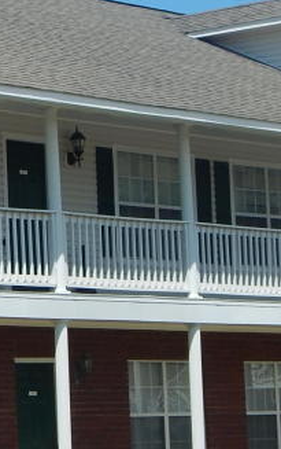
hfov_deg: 7.2
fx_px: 2188
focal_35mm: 179
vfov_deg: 11.7
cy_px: 163
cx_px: -211
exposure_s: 1/400
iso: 125
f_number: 7.6
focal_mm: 9.7
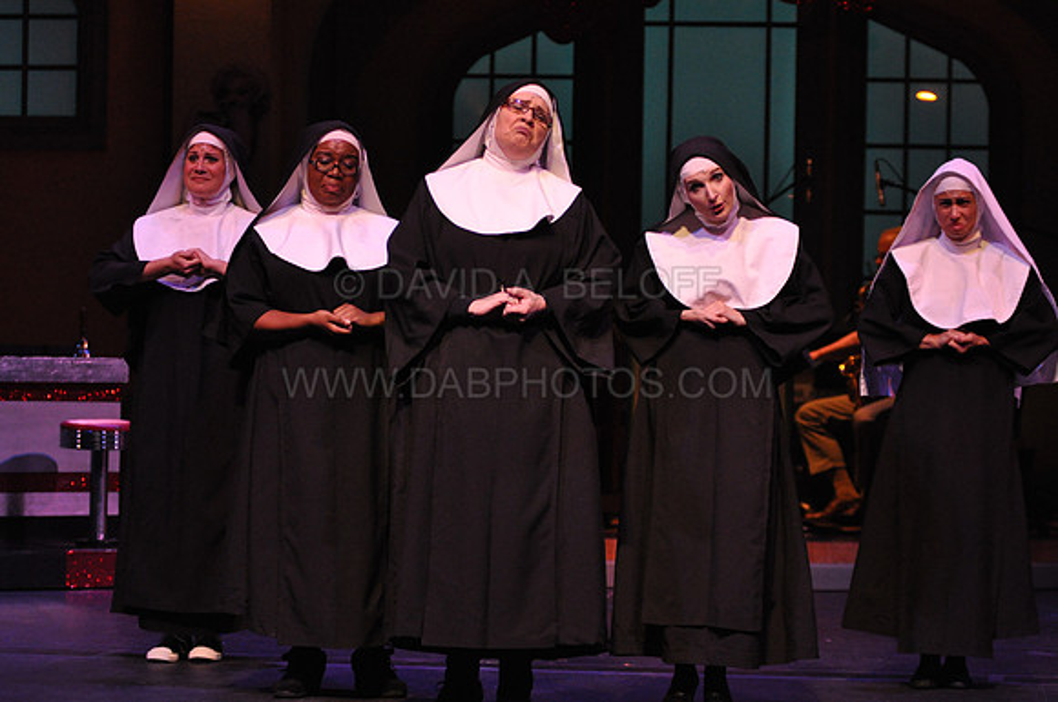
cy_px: 351
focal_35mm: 120
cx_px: 529
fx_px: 3522
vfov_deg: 11.4
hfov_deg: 17.1
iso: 1600
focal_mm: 80
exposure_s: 1/400
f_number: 2.8
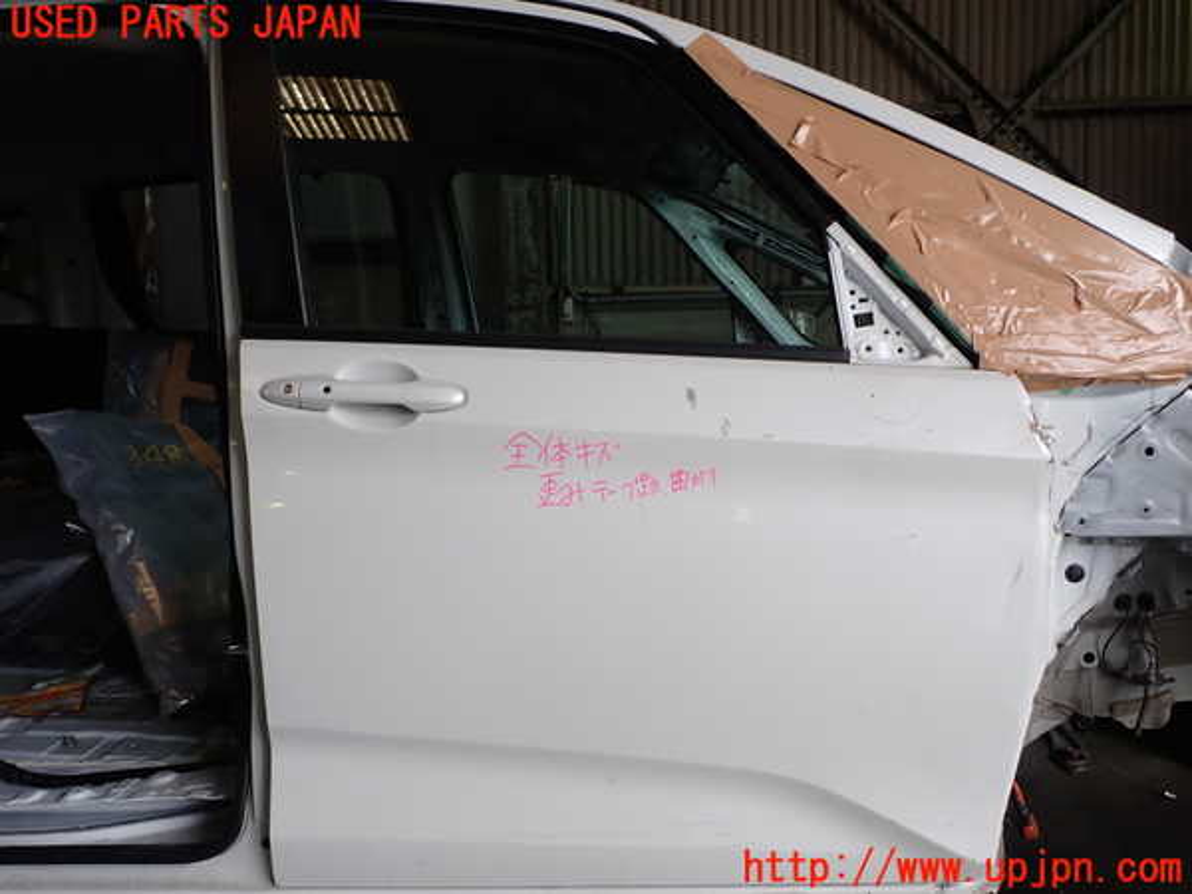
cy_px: 447
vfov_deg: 49.7
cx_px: 596
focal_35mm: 28
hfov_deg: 63.4
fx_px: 964
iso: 100
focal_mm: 5.05
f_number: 3.2
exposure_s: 1/80
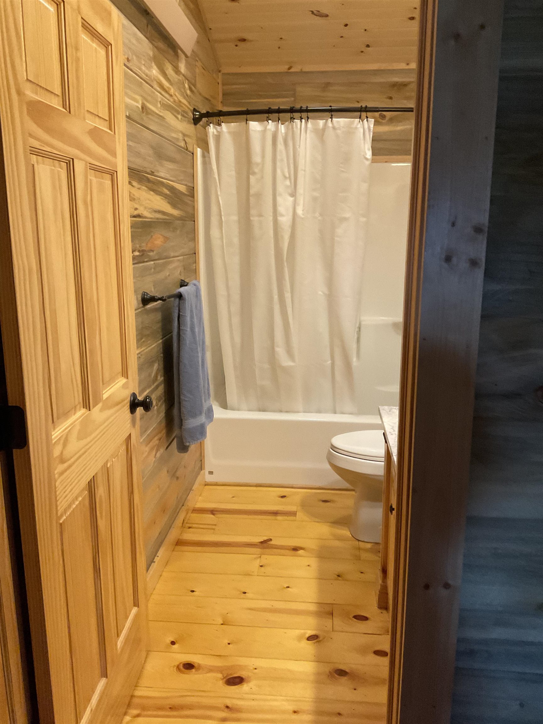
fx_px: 607
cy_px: 362
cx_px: 272
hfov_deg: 48.2
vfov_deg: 61.7
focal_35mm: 29
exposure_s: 1/60
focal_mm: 3
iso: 250
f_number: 1.8
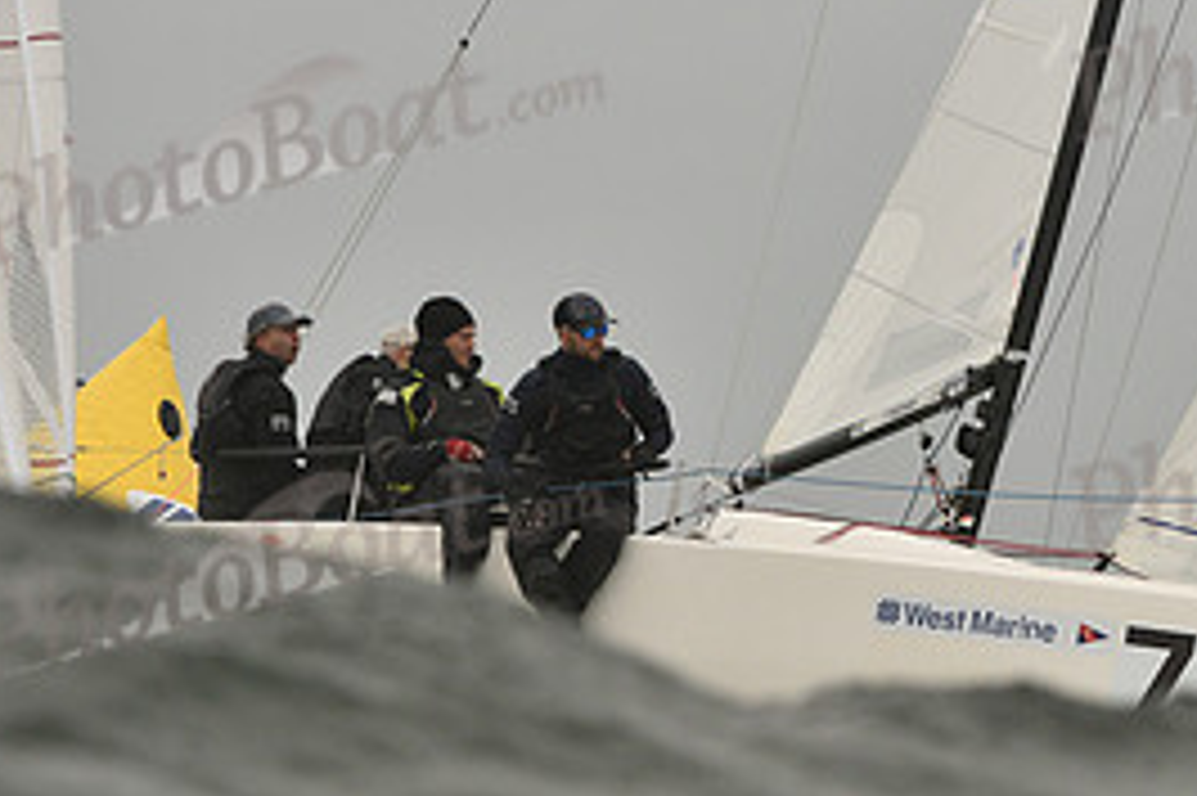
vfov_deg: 2.1
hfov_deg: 3.1
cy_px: 735
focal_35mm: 655
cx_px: 842
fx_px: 21764
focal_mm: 300
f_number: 7.1
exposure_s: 1/1250
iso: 400
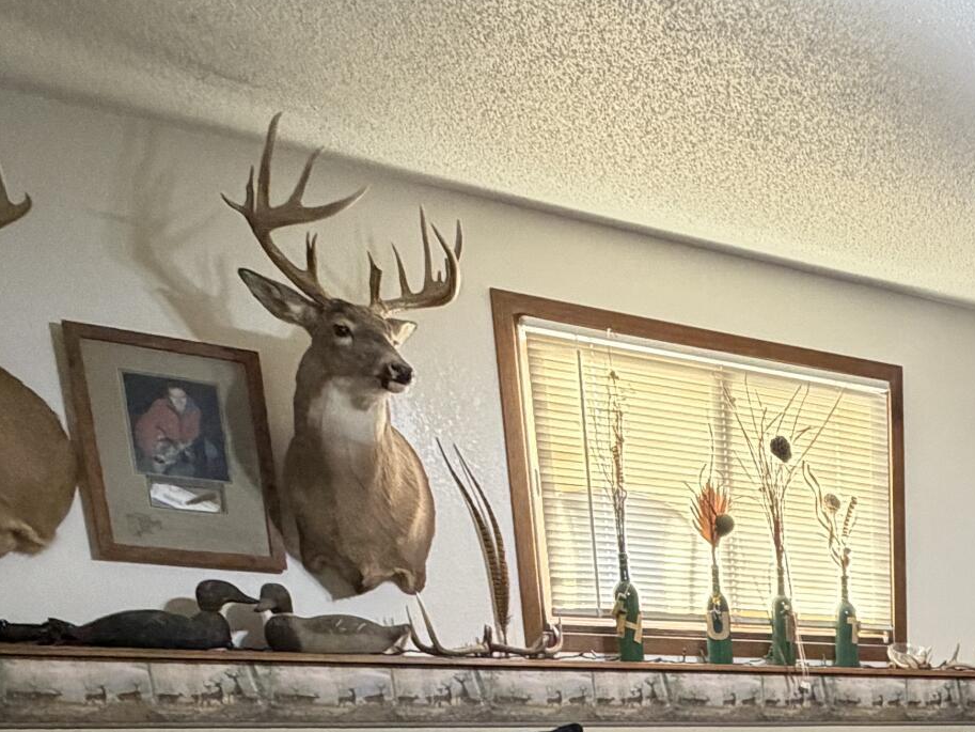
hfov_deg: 34.1
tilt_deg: -17.4
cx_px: 1138
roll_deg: -1.0
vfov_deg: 25.2
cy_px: 1053
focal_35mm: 46
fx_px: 1296
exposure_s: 1/60
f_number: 2.2
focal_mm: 2.22
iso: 400
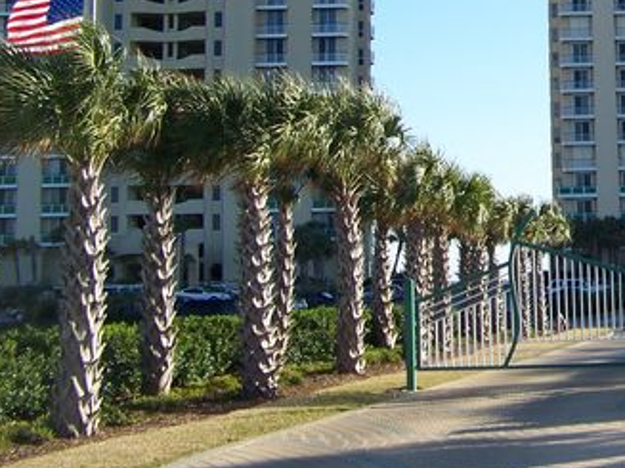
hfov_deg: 24.2
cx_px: 627
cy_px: 47
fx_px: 1390
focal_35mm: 77
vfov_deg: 18.8
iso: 64
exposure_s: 1/500
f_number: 2.8
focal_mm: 5.85
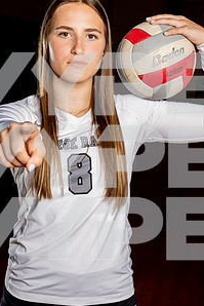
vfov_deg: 28.4
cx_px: 85
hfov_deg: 19.2
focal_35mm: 71
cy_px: 157
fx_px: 603
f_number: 7.1
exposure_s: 1/250
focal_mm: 47
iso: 400
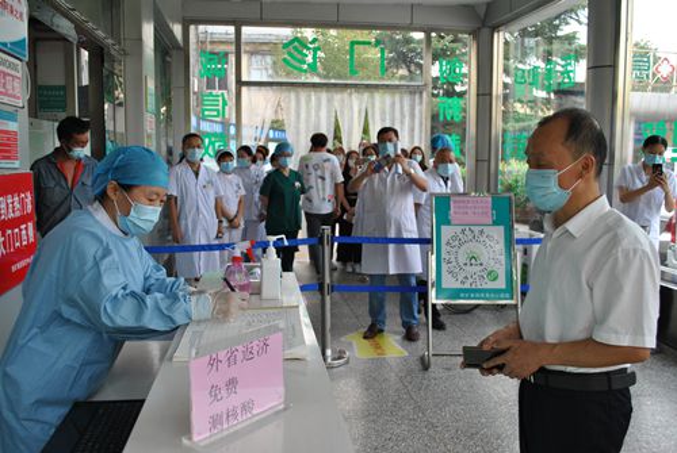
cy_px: 226
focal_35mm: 33
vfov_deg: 40.1
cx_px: 338
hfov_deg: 57.2
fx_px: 621
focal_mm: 22
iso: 200
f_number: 5
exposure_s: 1/100
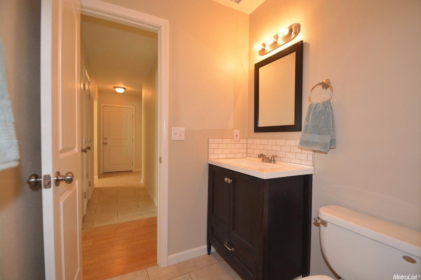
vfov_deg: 77.3
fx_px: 175
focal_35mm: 15
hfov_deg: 100.4
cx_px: 210
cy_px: 140
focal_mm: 10
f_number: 4
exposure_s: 1/60
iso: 500
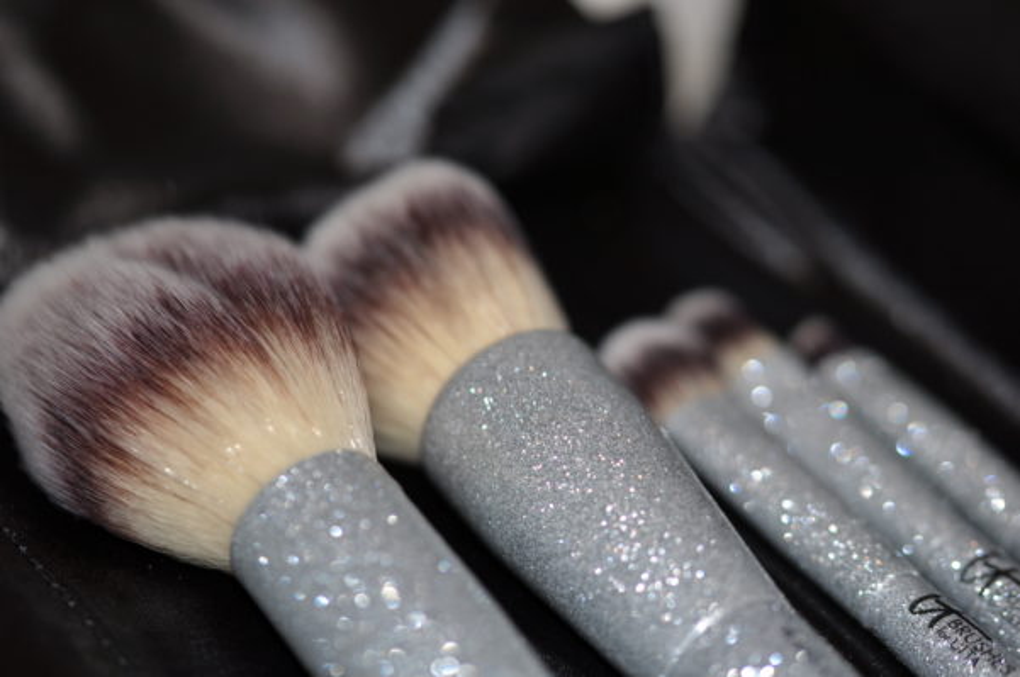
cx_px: 510
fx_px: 2547
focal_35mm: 90
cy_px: 338
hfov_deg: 22.6
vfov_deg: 15.1
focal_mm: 60
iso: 200
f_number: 2.8
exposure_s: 1/60
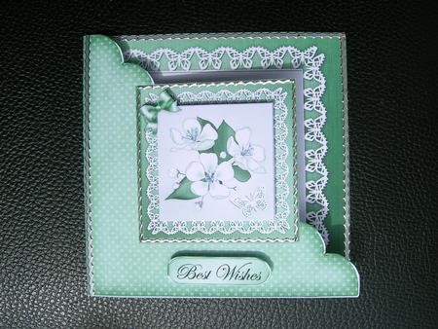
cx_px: 219
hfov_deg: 52.6
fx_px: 443
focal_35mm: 35
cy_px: 164
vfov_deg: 40.7
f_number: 4.8
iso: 50
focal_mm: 5.4
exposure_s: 1/575
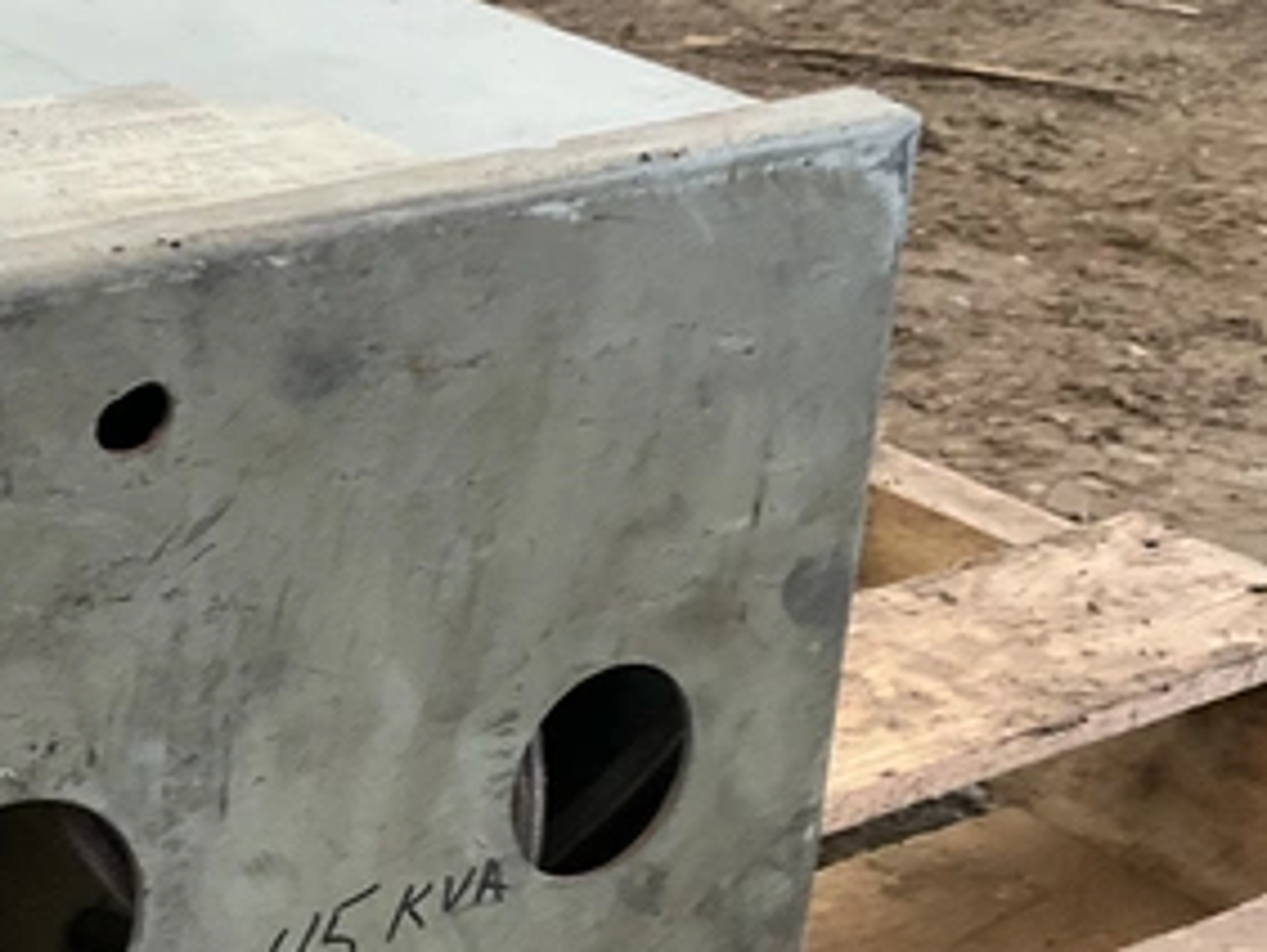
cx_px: -94
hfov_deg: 23.8
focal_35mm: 77
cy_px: 680
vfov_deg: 19.1
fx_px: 2821
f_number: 1.8
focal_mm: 3
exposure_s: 1/60
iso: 250
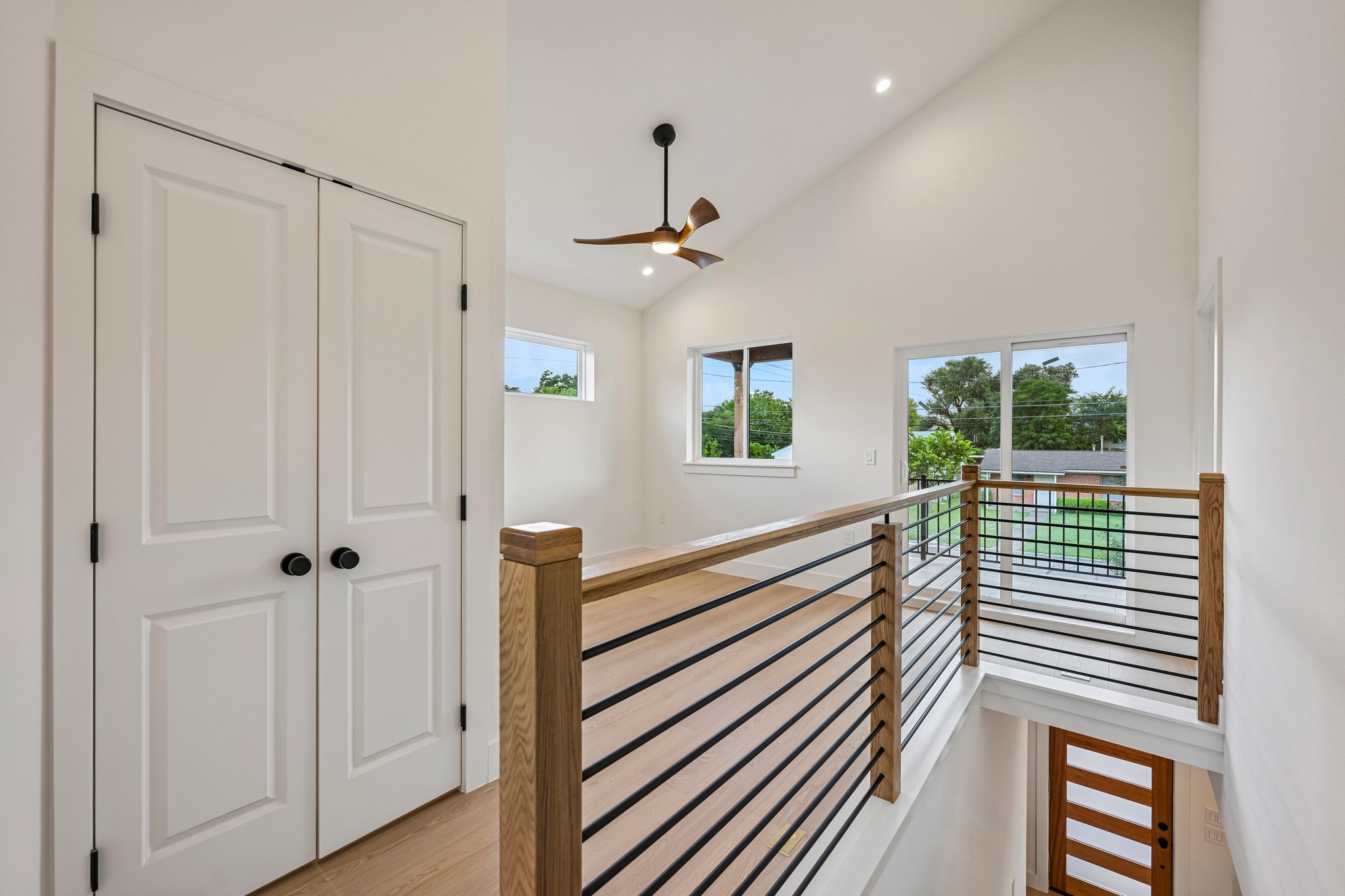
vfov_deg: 77.3
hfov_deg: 100.4
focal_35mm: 15
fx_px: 560
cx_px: 672
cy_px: 448
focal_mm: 15
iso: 100
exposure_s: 1/30
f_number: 6.7
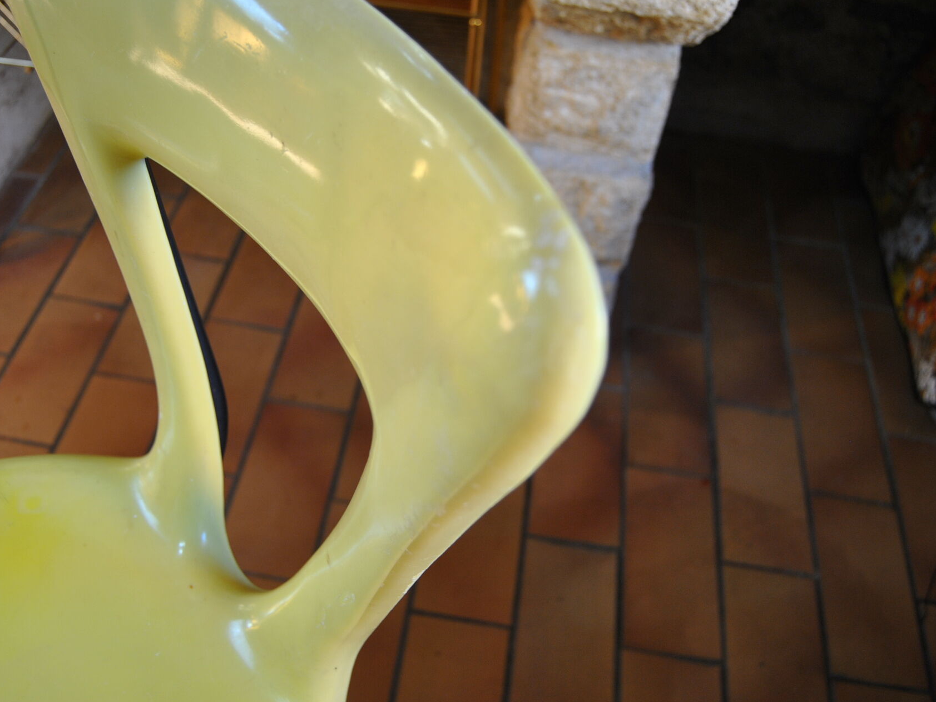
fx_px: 853
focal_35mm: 32
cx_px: 427
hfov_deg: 57.4
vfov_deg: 44.7
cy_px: 349
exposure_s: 1/30
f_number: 3.5
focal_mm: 19
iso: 250
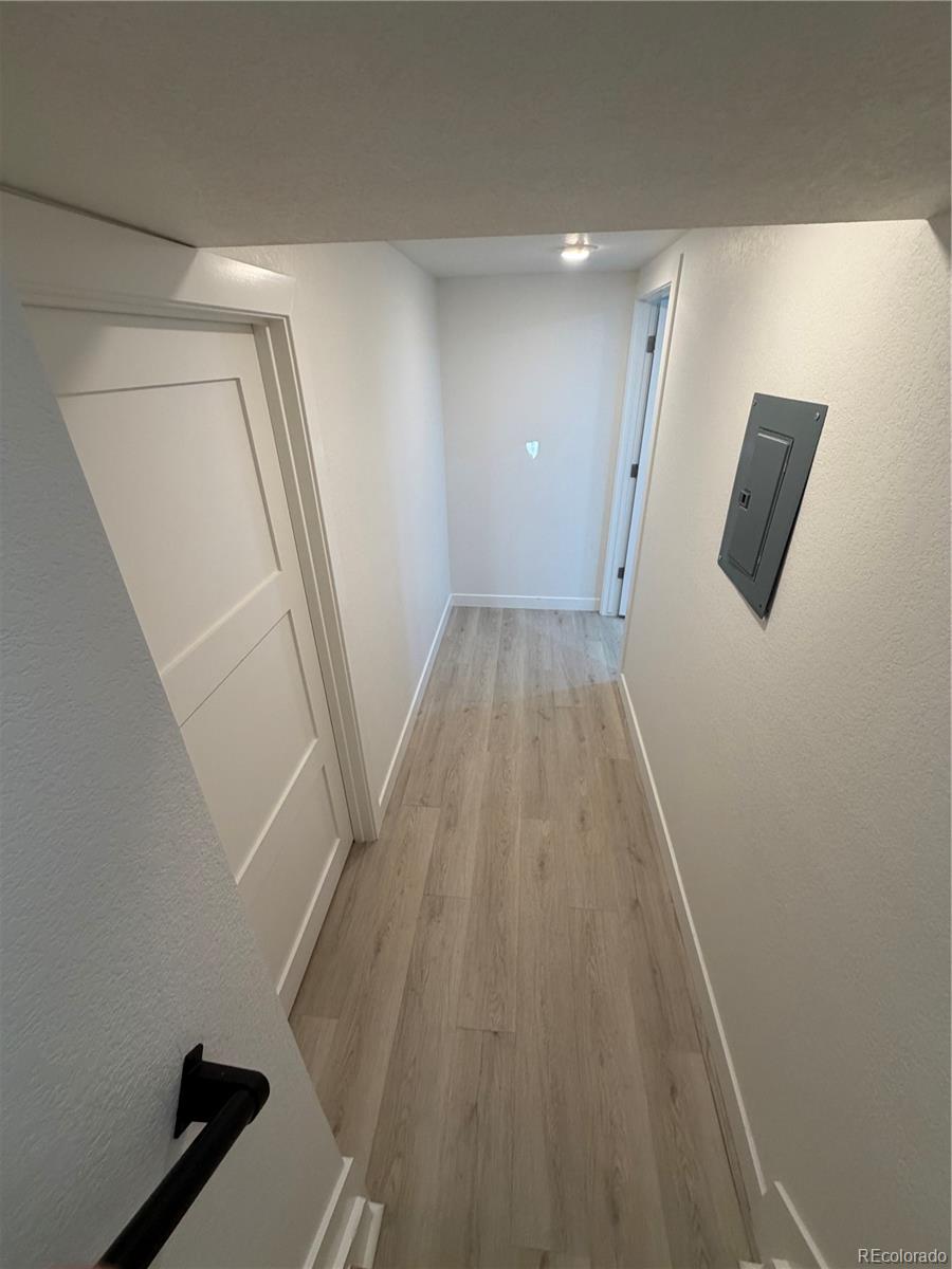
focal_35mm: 14
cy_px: 634
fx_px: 513
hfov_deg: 85.7
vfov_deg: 102.1
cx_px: 476
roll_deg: +1.1
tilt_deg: -28.5
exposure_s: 1/120
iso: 250
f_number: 2.2
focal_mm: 2.22
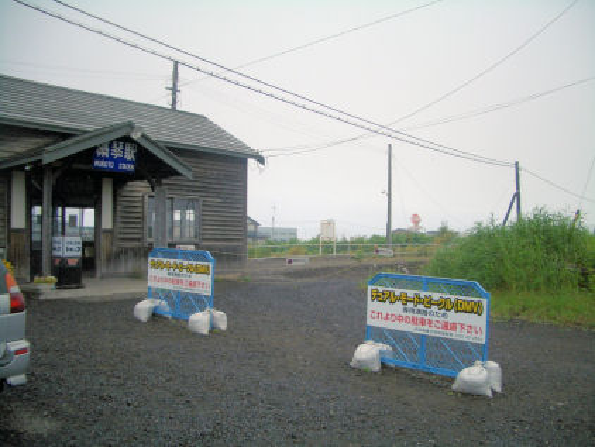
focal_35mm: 35
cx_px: 298
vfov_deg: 40.7
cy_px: 224
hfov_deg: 52.6
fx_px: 602
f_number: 2.6
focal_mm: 5.8
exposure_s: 1/500
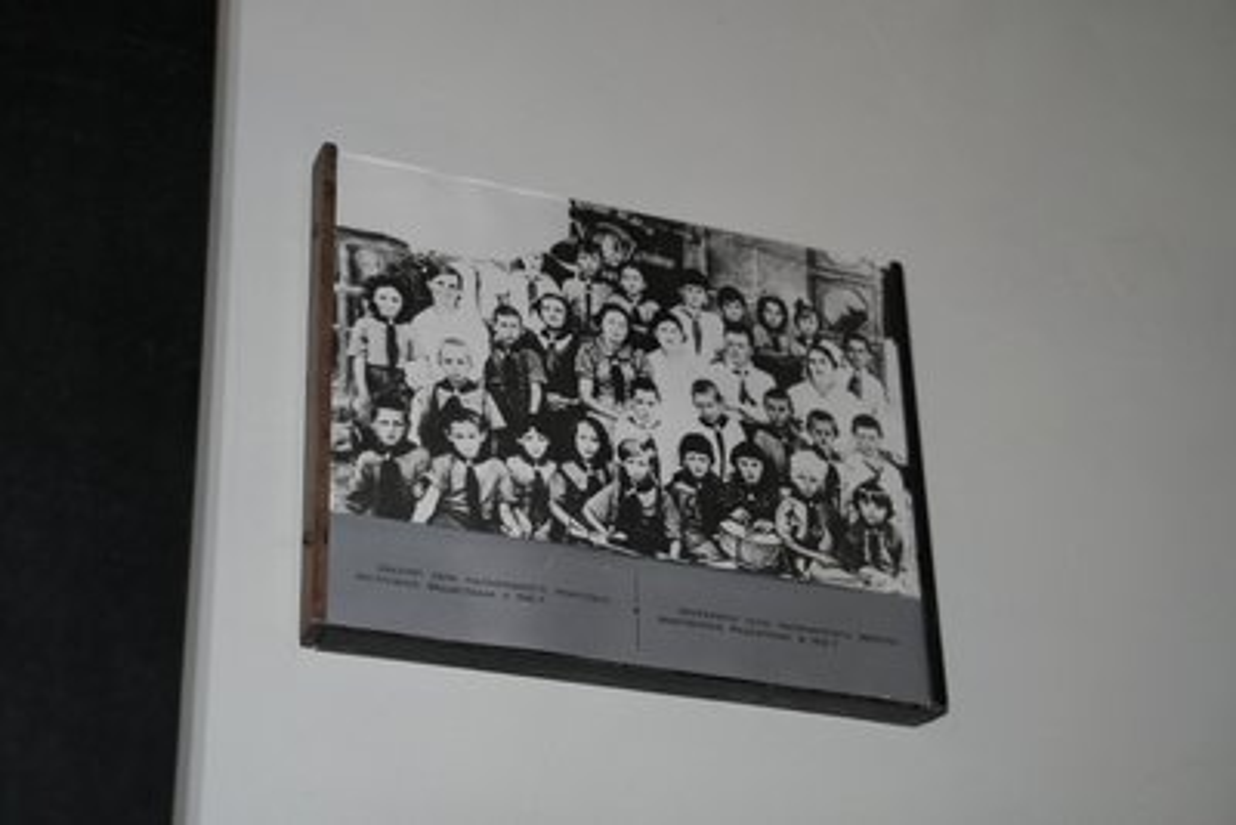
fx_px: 2404
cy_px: 412
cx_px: 618
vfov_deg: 19.5
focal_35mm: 70
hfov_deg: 28.8
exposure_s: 1/160
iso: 5000
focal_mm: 70
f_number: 4
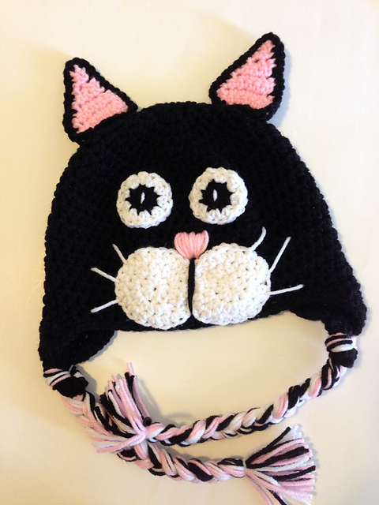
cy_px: 252
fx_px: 482
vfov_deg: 55.4
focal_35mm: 33
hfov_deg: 42.9
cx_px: 190
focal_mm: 4.12
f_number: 2.4
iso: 200
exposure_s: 1/20
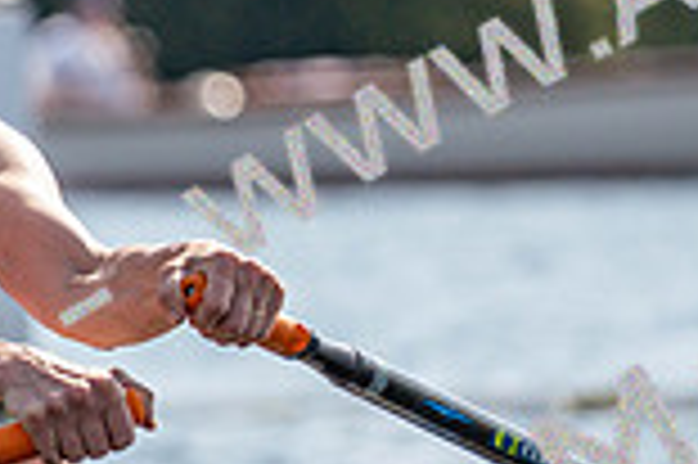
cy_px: 331
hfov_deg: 1.9
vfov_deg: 1.3
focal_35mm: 1081
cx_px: -144
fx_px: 20937
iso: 125
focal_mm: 289
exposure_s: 1/1600
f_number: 5.6
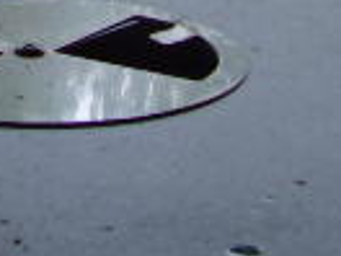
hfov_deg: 10.4
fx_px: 1862
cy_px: -256
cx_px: -18
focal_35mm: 189
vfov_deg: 7.5
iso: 80
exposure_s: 1/90
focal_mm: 6.6
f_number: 3.5
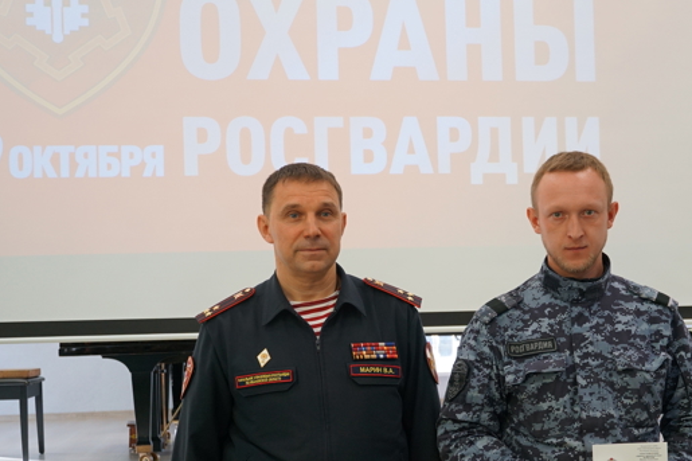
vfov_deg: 24.6
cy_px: 317
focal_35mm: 55
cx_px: 422
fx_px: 1052
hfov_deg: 36.3
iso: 800
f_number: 4
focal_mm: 25
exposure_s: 1/160
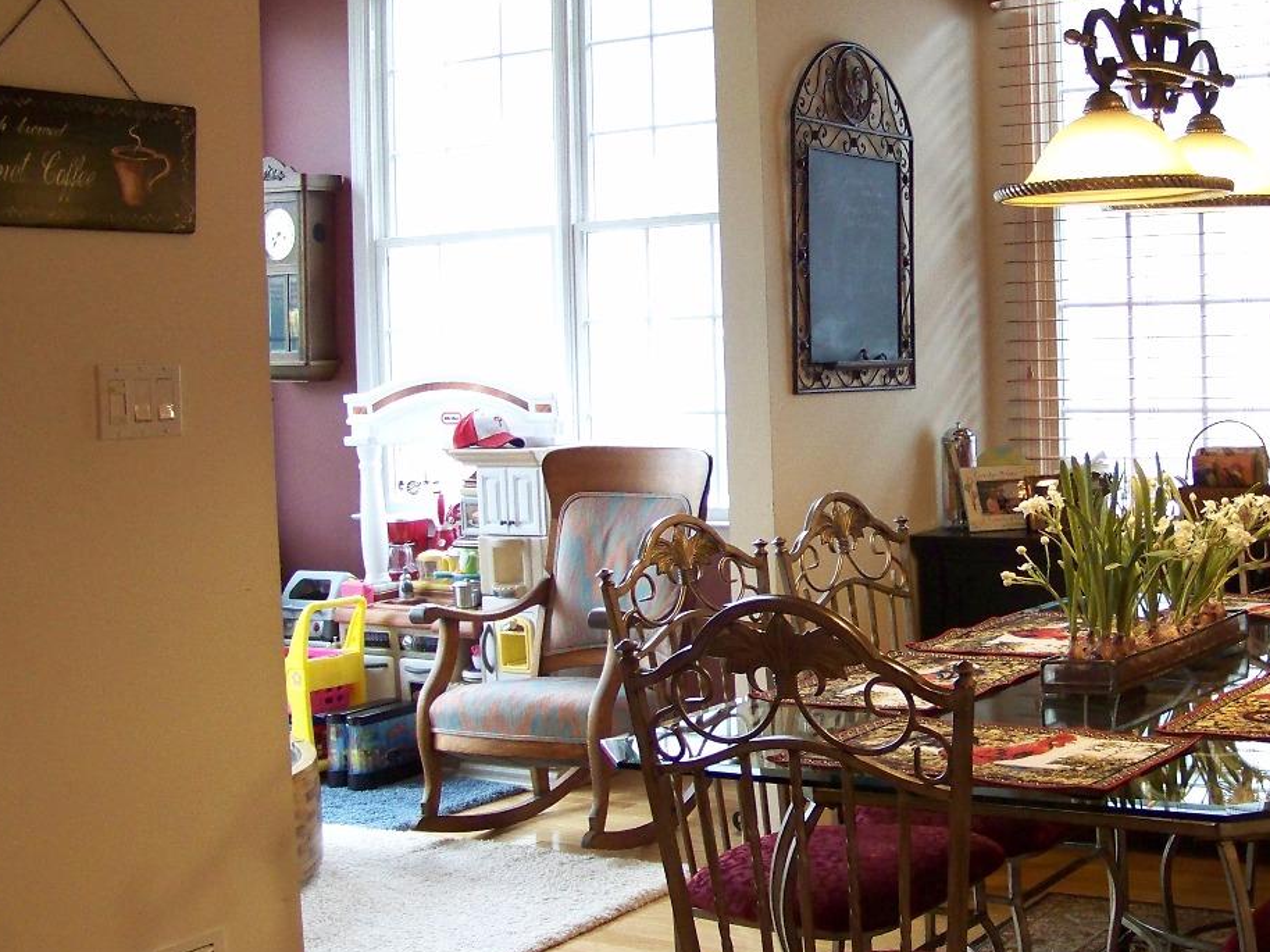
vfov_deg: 28.0
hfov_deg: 36.1
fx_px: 1907
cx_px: 937
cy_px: 498
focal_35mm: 52
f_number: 2.8
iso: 200
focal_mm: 5.85
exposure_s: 1/30
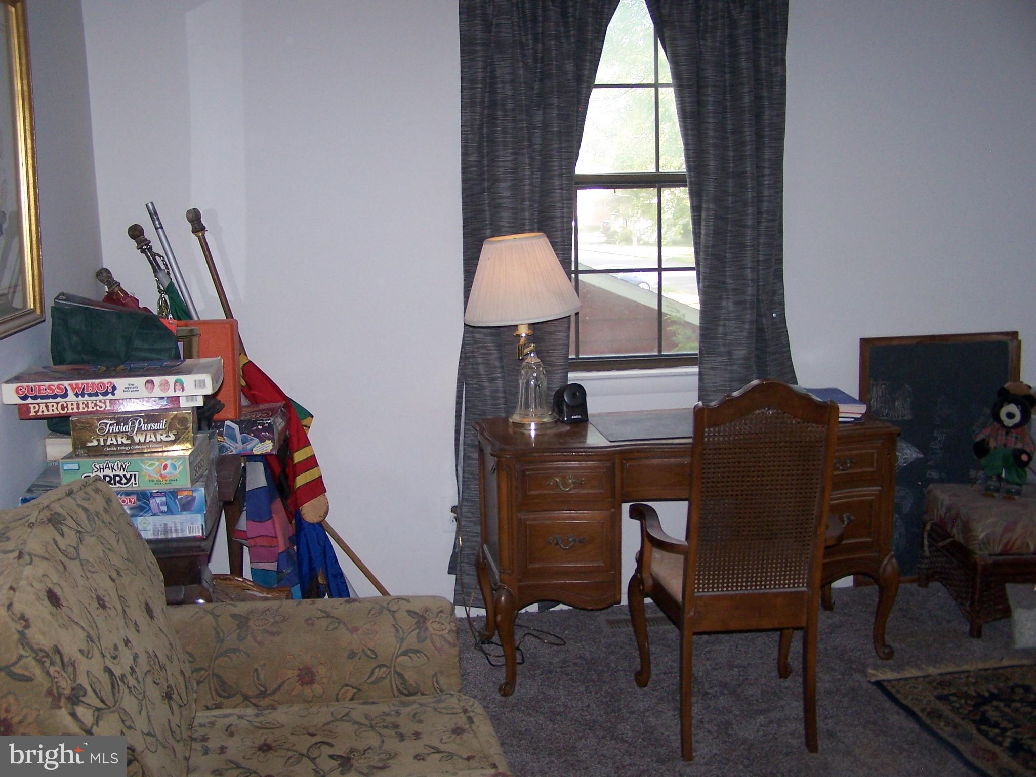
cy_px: 388
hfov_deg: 46.8
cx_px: 518
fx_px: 1197
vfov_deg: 36.0
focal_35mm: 40
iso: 140
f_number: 2.8
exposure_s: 1/60
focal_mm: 6.7
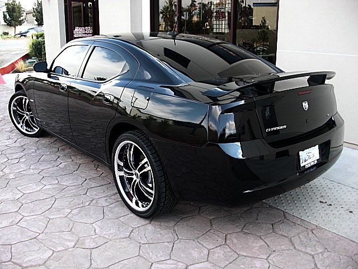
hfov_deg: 51.4
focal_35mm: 36
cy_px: 134
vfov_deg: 39.7
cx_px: 179
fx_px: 372
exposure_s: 1/100
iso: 50
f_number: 2.8
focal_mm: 6.3
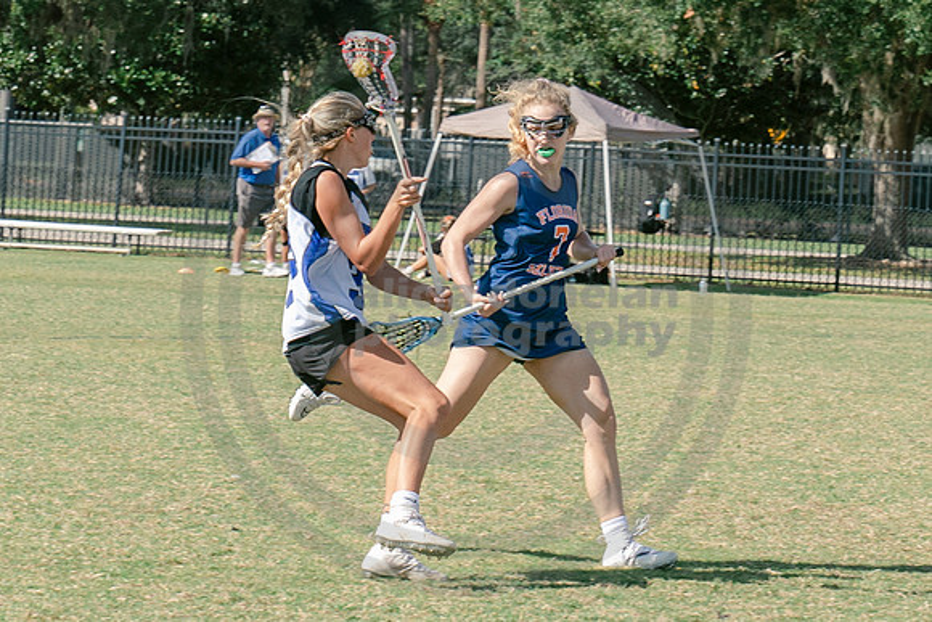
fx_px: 5747
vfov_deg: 6.2
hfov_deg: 9.3
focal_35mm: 222
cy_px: 319
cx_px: 519
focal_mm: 70
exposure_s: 1/1000
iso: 250
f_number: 5.6
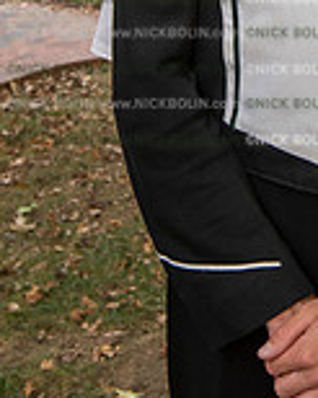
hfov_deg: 12.5
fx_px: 1425
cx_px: 362
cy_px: -109
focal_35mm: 121
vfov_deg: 15.2
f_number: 8
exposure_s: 1/100
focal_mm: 44
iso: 500
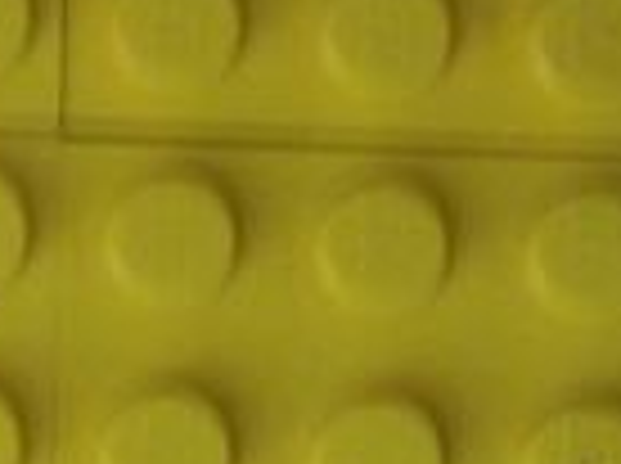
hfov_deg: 6.9
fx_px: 5050
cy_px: 595
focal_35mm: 282
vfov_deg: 5.2
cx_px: -500
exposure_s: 1/8
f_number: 2.8
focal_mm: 6.3
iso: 80
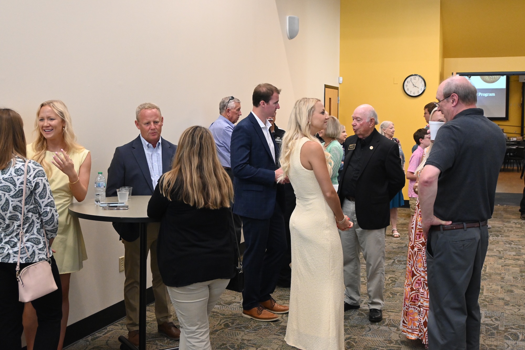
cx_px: 262
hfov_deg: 45.0
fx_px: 634
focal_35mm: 44
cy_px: 175
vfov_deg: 30.8
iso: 2800
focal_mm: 29
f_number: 4.8
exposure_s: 1/125
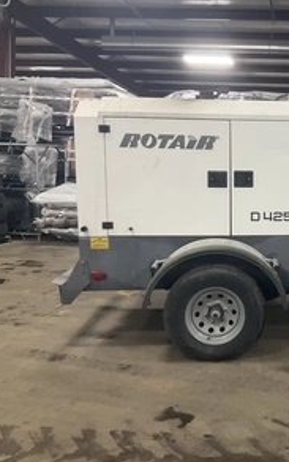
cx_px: 294
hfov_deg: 28.5
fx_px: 530
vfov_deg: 47.2
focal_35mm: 42
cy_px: 229
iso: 160
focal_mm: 3
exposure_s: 1/60
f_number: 1.8
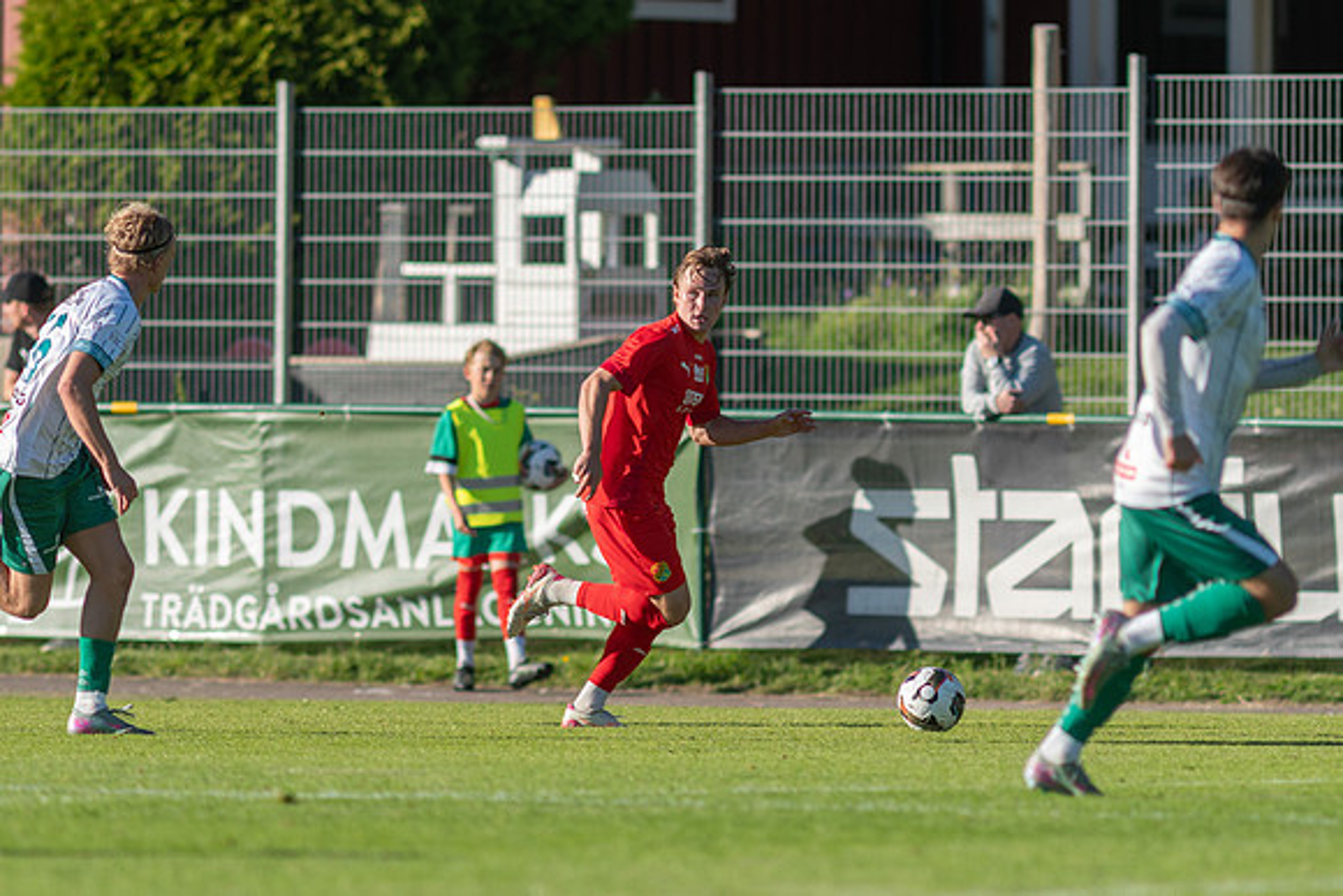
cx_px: 672
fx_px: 22767
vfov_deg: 2.3
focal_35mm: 610
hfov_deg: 3.4
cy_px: 448
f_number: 3.2
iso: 100
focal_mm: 300
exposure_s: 1/1600
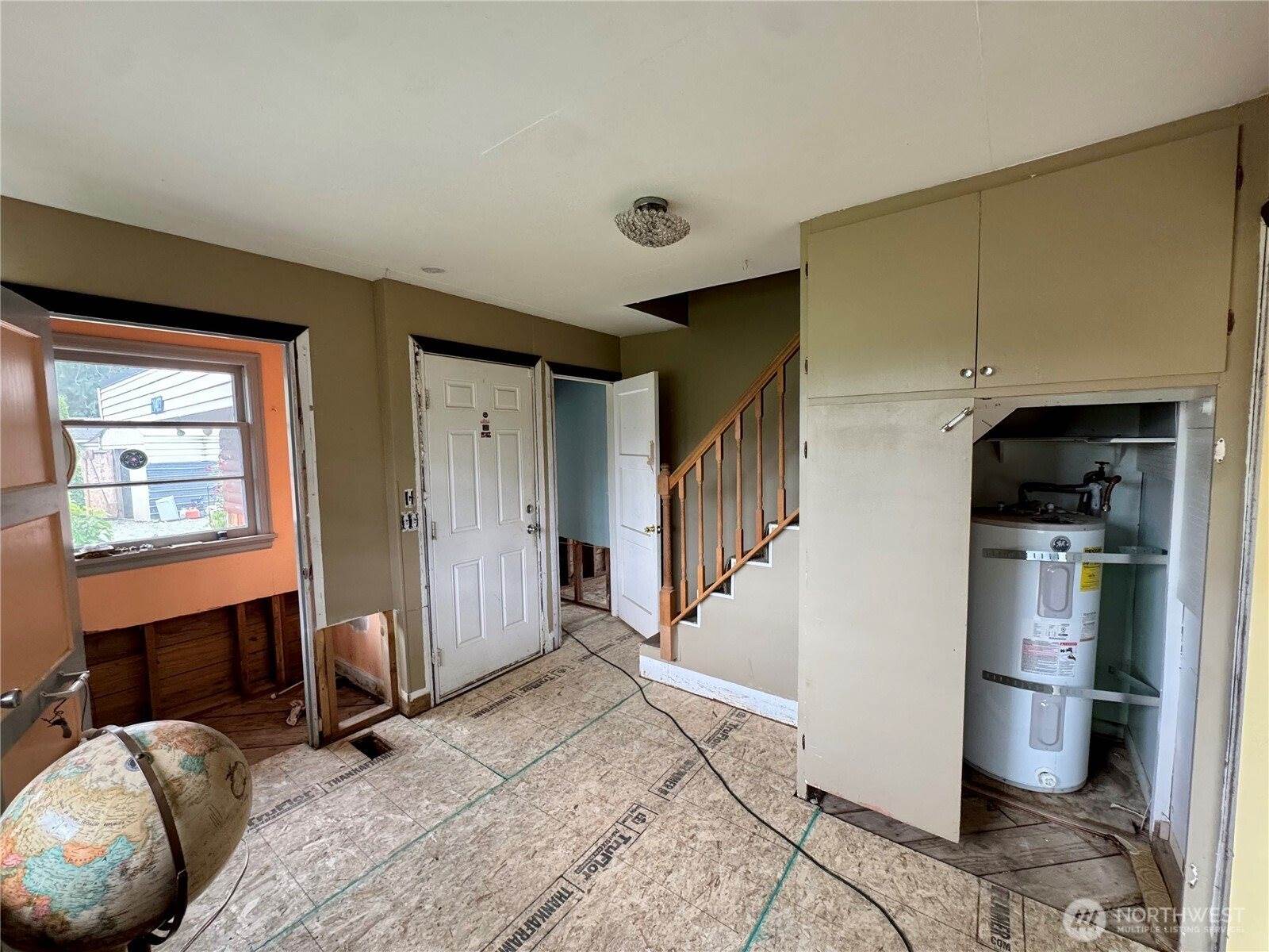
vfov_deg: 85.7
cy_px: 476
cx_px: 634
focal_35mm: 14
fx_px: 513
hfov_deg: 102.1
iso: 250
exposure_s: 1/99
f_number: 2.2
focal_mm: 2.22
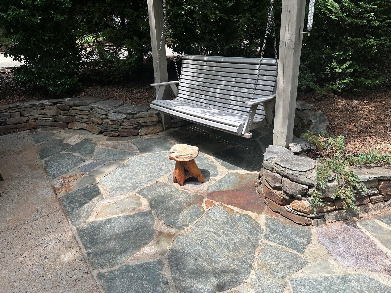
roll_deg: +2.8
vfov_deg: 56.8
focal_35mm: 24
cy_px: 146
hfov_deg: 71.6
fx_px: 271
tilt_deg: -23.1
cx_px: 196
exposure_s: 1/1119
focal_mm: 6.86
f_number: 1.78
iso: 80
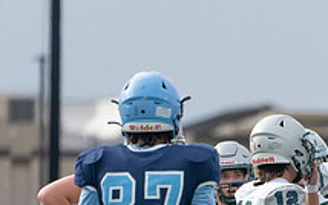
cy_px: 272
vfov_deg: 1.2
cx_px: 395
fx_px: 9963
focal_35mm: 1114
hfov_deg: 1.9
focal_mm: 400
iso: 320
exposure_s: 1/1250
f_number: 5.6
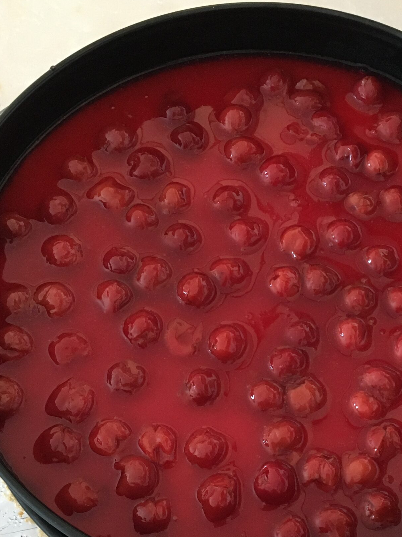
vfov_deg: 40.5
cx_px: 268
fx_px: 712
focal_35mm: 46
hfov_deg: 31.3
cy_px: 373
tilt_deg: -69.5
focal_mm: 4.15
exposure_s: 1/17
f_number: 2.2
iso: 250
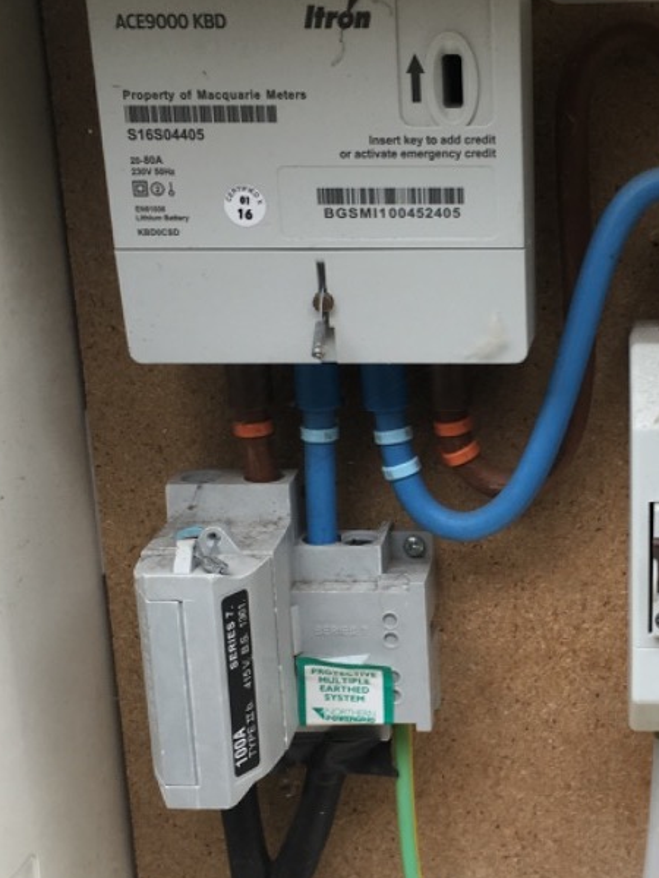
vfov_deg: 33.2
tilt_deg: -17.6
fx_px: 1472
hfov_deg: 24.7
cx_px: 561
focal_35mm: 58
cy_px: 511
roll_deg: +0.2
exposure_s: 1/50
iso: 25
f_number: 2.2
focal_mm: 4.15
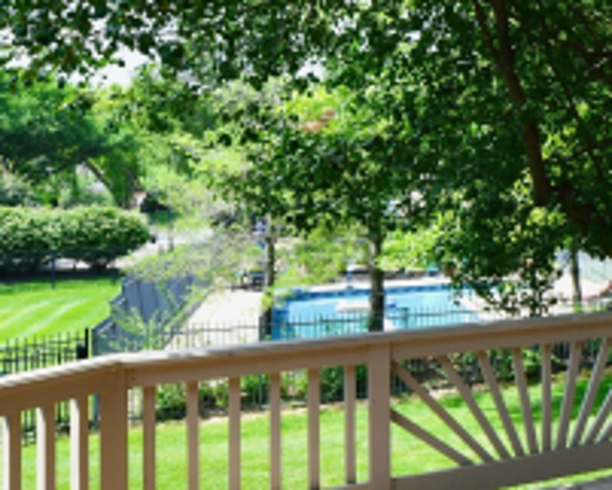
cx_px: 792
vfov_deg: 30.8
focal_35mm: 49
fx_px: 888
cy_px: 198
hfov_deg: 30.3
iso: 640
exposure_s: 1/320
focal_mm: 14
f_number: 9
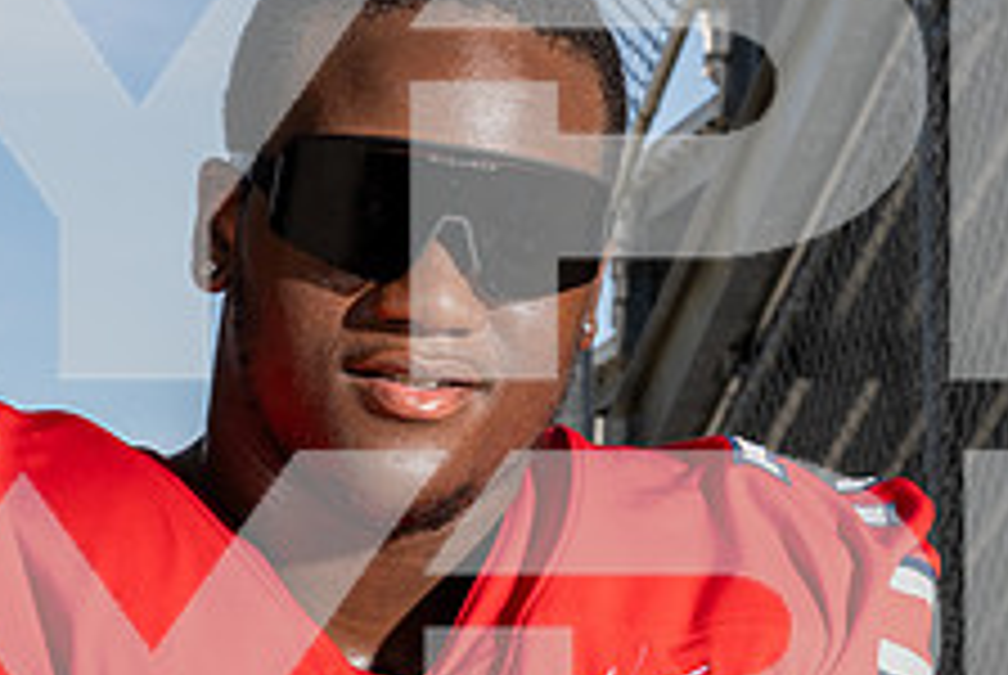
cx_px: 338
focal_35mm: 137
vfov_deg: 10.0
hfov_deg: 14.9
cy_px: 691
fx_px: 3841
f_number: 10
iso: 160
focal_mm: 53
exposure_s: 1/250
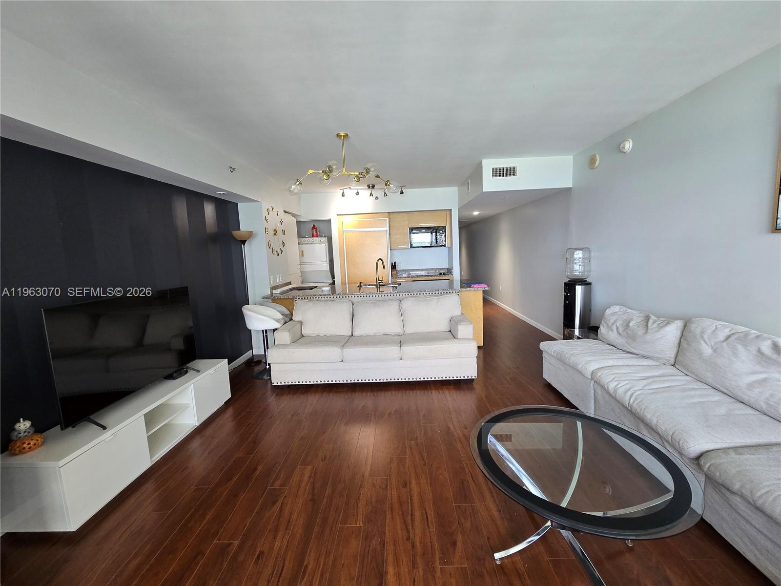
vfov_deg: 89.9
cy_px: 293
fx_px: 293
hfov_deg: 106.2
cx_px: 390
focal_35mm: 13
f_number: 2.2
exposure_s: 1/60
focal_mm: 2.2
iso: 160
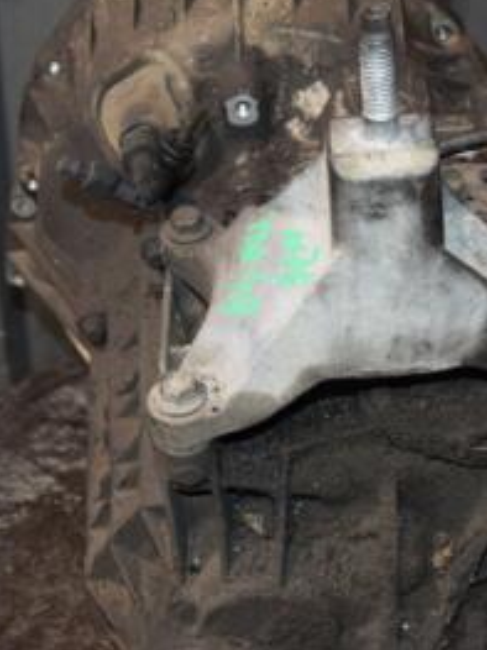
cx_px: 321
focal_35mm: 69
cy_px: 319
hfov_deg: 21.2
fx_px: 1297
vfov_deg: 28.1
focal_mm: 21
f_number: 5
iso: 800
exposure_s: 1/60
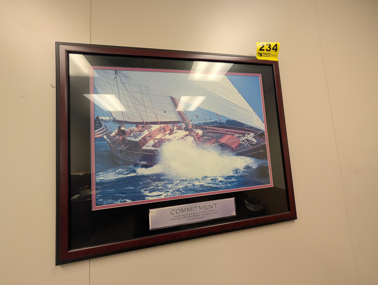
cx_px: 189
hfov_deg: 110.5
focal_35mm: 12
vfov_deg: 94.6
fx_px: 131
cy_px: 142
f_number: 1.7
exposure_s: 1/40
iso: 77
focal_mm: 2.02
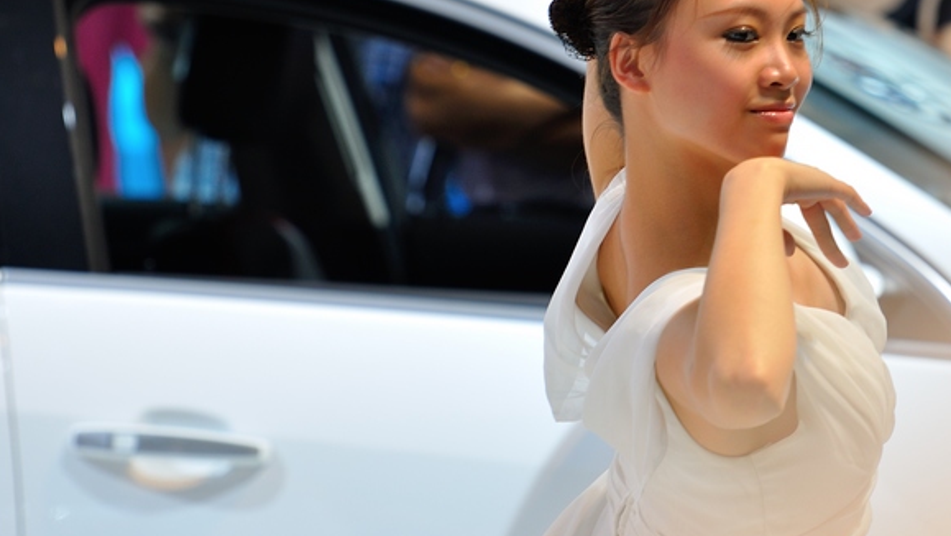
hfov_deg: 6.8
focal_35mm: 318
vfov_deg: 3.8
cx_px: 562
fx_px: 8021
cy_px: 199
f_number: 3.2
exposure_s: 1/125
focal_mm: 150
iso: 200
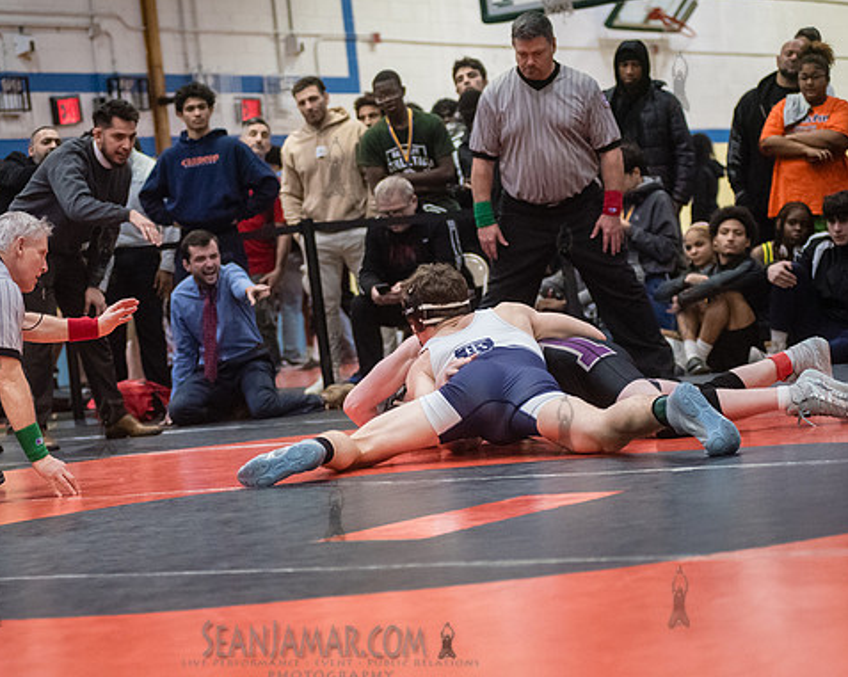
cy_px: 358
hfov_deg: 19.0
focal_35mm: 101
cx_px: 318
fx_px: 2533
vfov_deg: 15.2
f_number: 3.2
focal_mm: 80
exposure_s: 1/500
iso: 8000
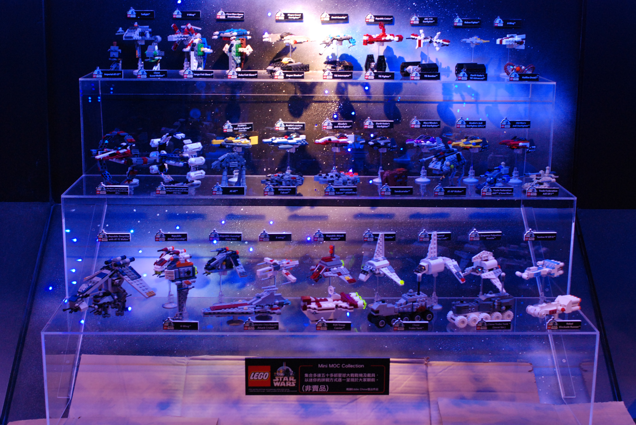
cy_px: 212
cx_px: 318
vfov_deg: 25.8
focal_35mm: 52
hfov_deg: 37.8
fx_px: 929
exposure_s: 1/30
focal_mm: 35
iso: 800
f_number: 5.6
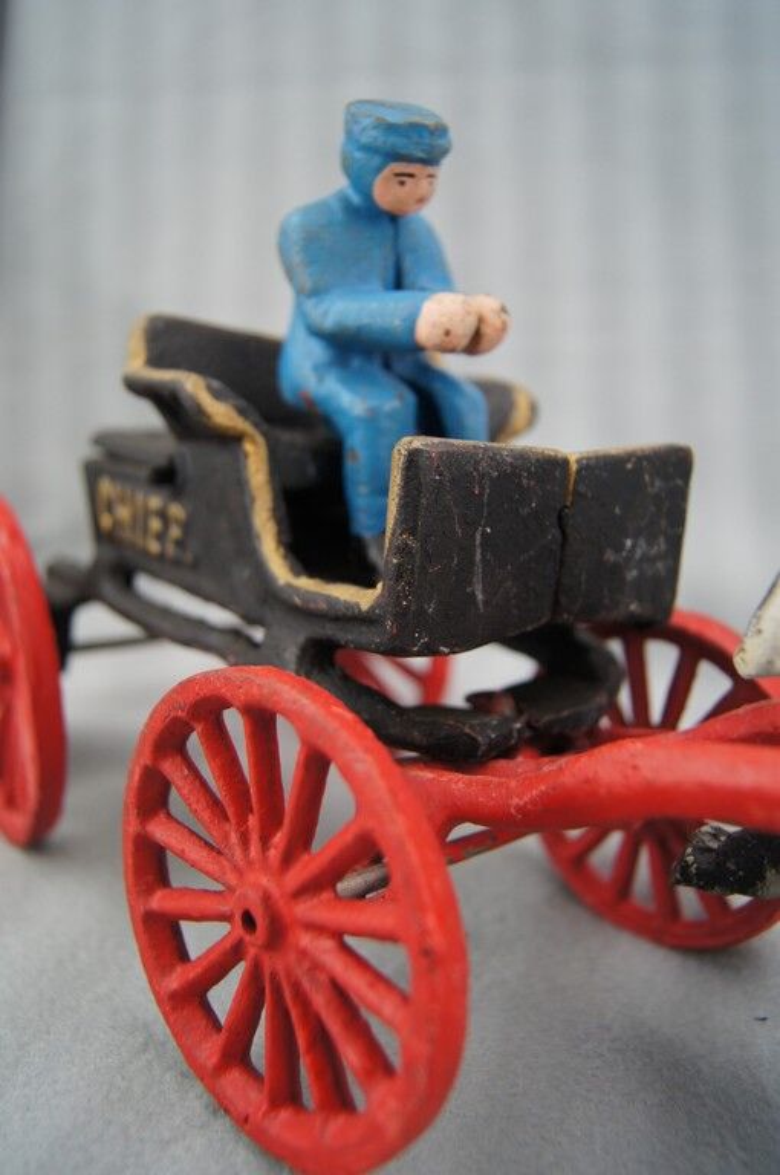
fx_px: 1075
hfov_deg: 39.9
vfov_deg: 57.3
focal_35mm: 33
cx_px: 390
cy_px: 588
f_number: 4
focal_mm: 22
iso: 400
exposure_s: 1/160
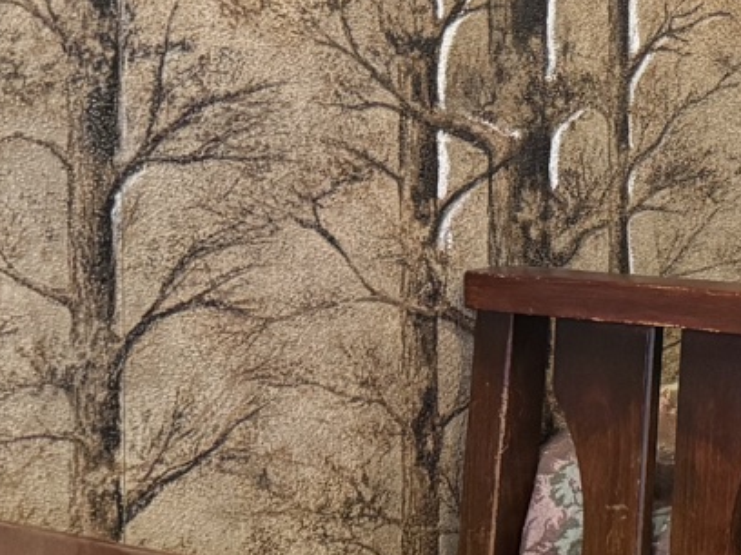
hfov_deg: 14.6
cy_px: 147
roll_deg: -1.0
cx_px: 1571
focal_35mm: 106
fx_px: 2269
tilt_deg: -2.5
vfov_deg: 13.9
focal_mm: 6.76
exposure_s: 1/50
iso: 400
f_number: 1.78
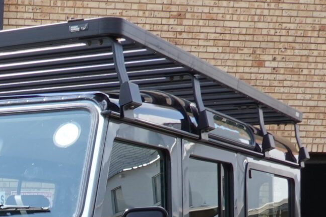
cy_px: 408
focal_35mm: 95
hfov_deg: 19.7
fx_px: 860
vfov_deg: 12.9
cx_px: -101
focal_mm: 9
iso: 125
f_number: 10
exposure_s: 1/40
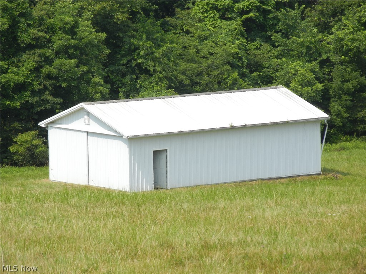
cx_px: 183
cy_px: 137
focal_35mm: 262
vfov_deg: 5.7
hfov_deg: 7.6
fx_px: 2770
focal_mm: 47.2
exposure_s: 1/715
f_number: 5.1
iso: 160
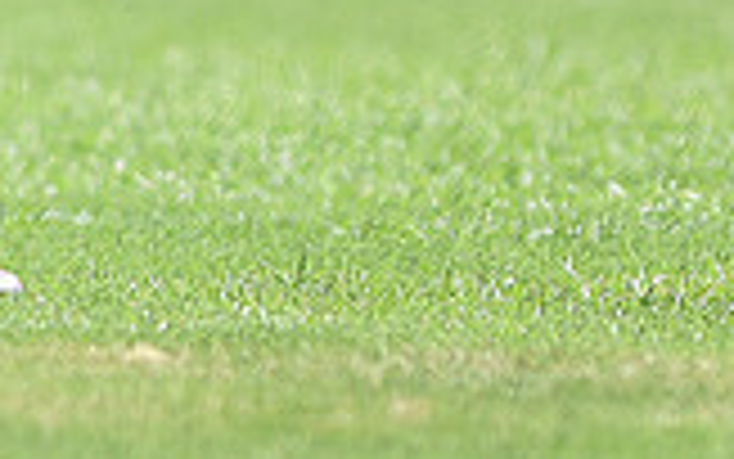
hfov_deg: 1.9
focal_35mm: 1089
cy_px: -407
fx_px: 21792
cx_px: -545
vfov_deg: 1.2
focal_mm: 300
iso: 200
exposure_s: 1/2000
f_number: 2.8
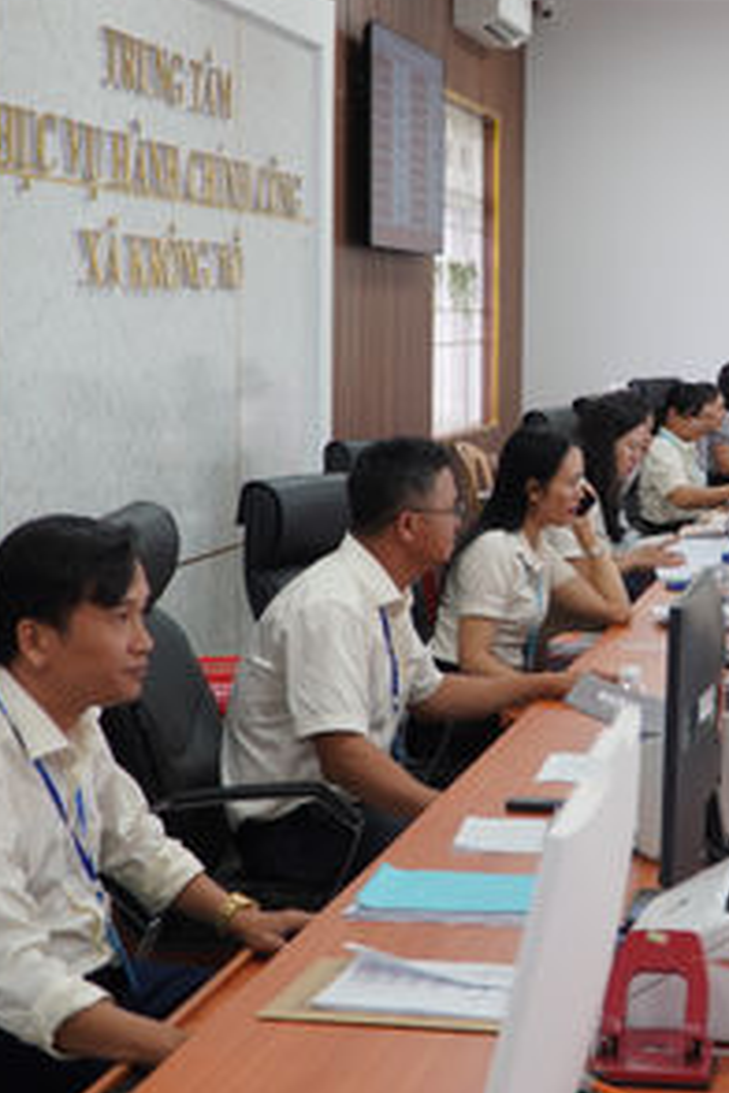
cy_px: 461
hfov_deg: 19.5
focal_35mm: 69
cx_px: 625
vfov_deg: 29.2
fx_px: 2093
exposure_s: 1/40
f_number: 4
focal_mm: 25
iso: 160
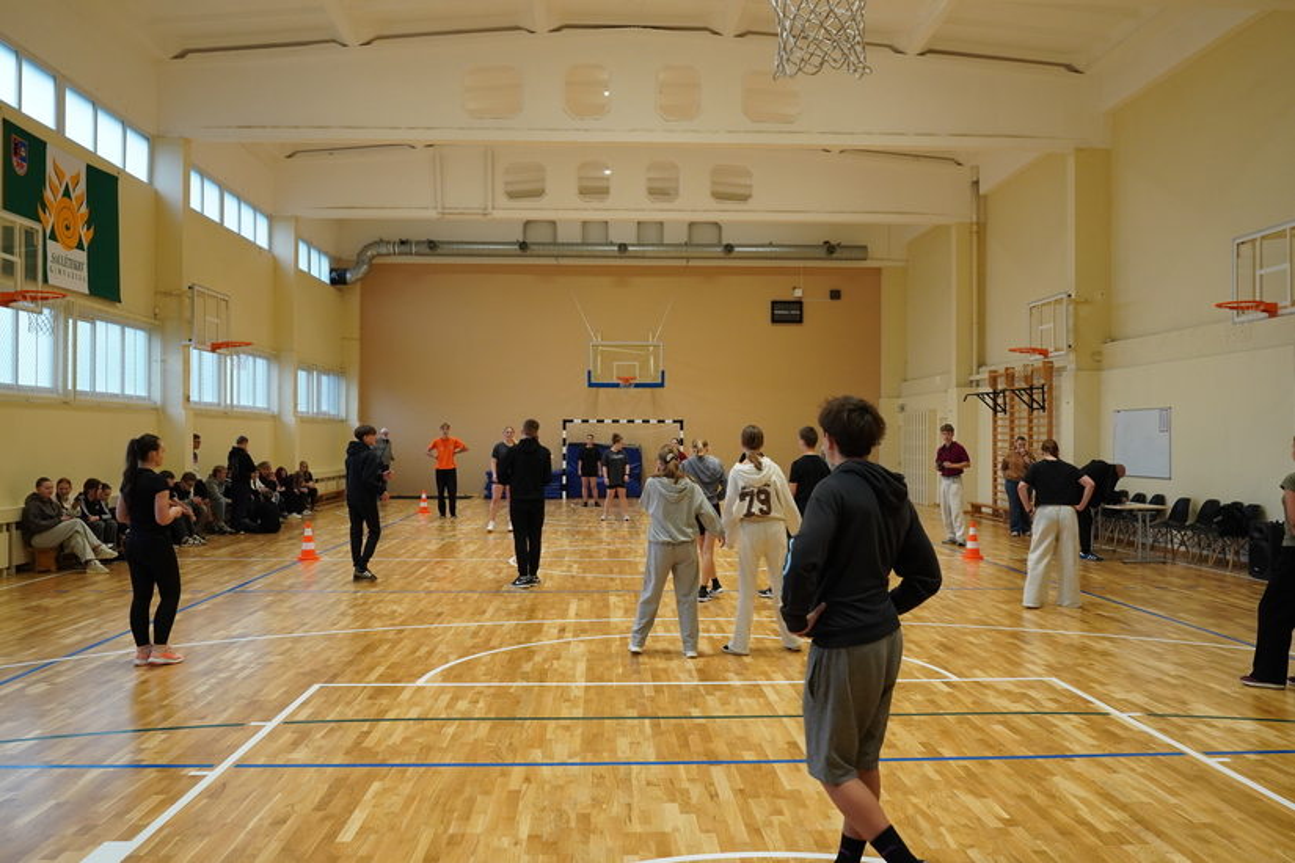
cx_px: 648
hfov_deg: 61.9
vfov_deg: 43.6
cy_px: 432
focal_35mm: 30
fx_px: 1079
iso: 1000
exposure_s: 1/160
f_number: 4
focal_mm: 20
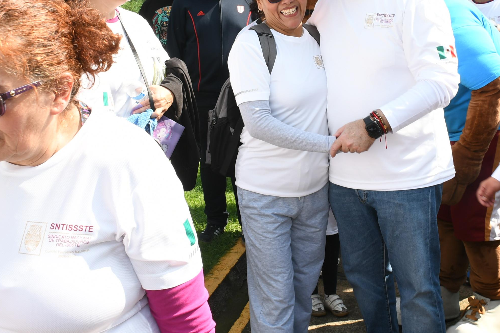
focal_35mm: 57
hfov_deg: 35.0
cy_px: 93
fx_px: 792
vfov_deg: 23.6
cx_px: 283
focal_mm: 18
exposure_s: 1/100
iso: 125
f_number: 8
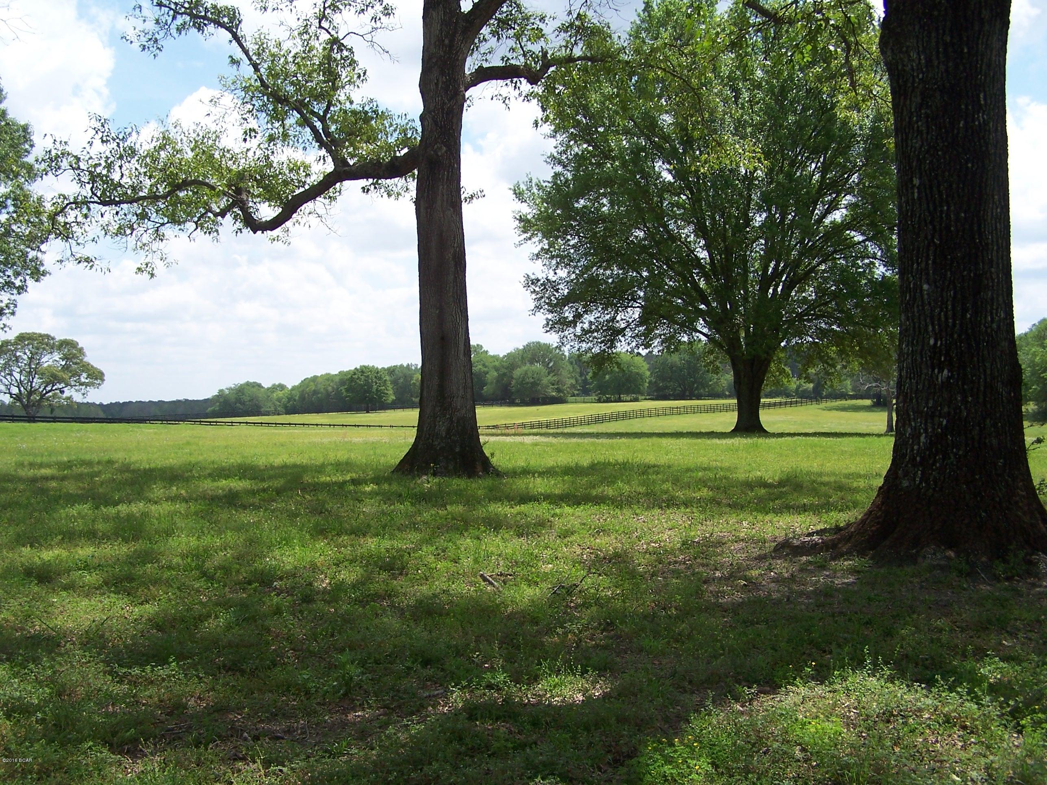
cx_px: 524
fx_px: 1149
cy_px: 392
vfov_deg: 37.7
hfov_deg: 49.0
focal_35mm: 38
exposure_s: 1/1000
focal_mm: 6.3
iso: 80
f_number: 2.8
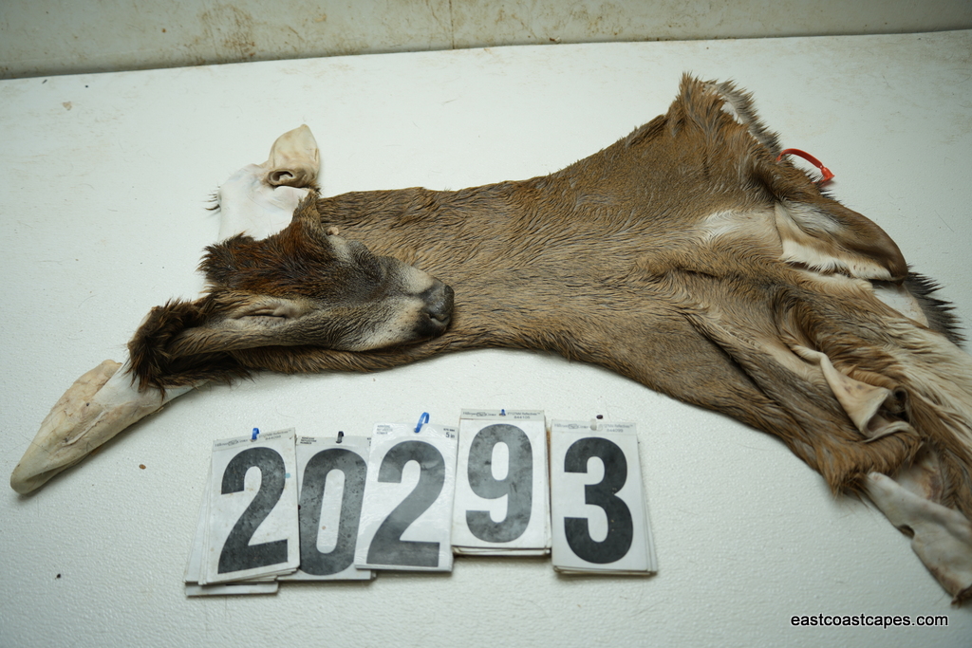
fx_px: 756
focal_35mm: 28
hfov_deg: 65.5
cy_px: 324
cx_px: 486
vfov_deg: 46.4
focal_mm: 28
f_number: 4
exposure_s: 1/200
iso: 100
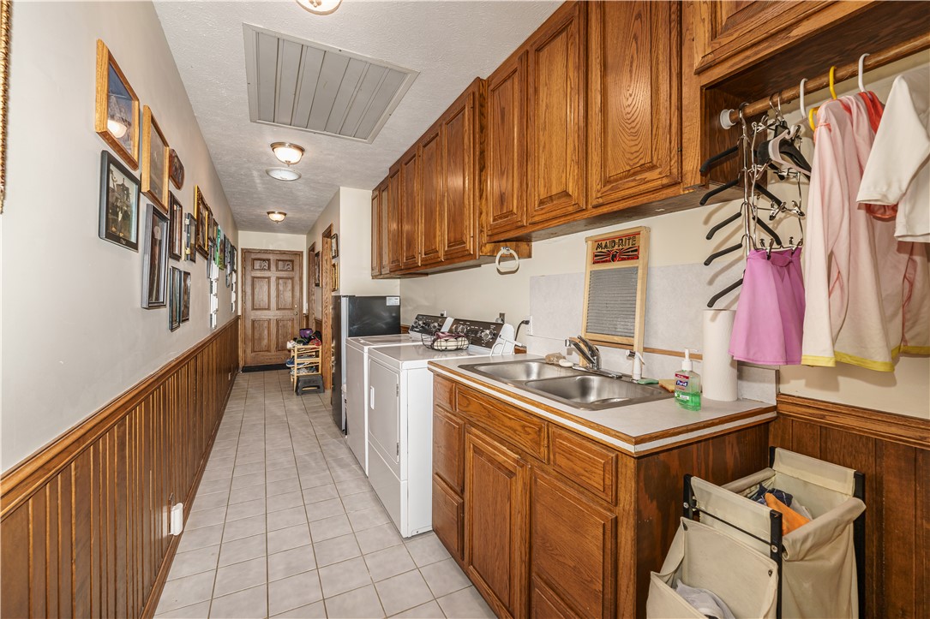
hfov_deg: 104.3
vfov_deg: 81.2
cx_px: 465
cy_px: 310
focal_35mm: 14
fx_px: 362
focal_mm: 14
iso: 200
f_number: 9
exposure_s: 1/15
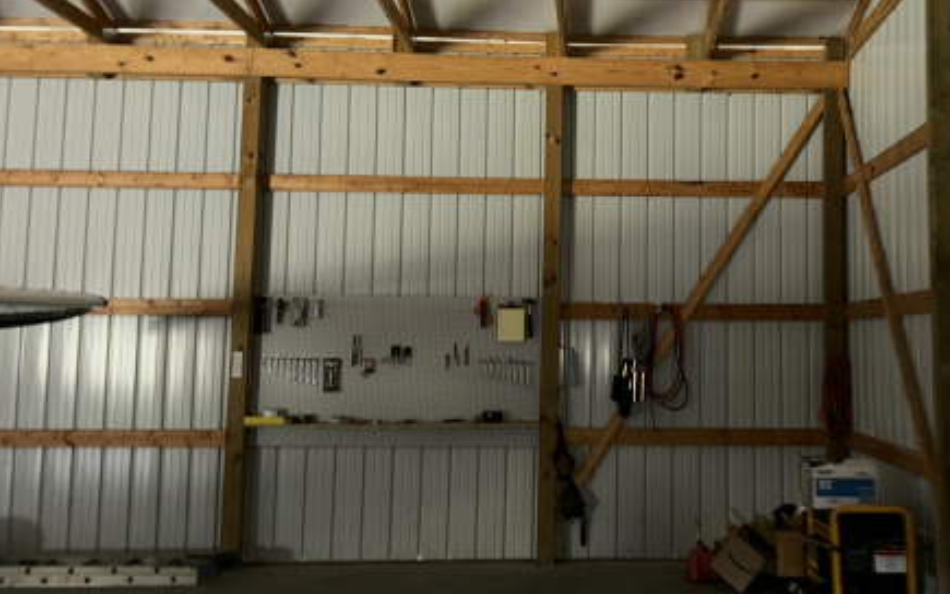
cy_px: 284
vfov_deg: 32.8
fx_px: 1010
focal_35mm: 39
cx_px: 639
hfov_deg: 49.4
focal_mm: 6.76
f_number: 1.78
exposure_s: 1/7
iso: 80
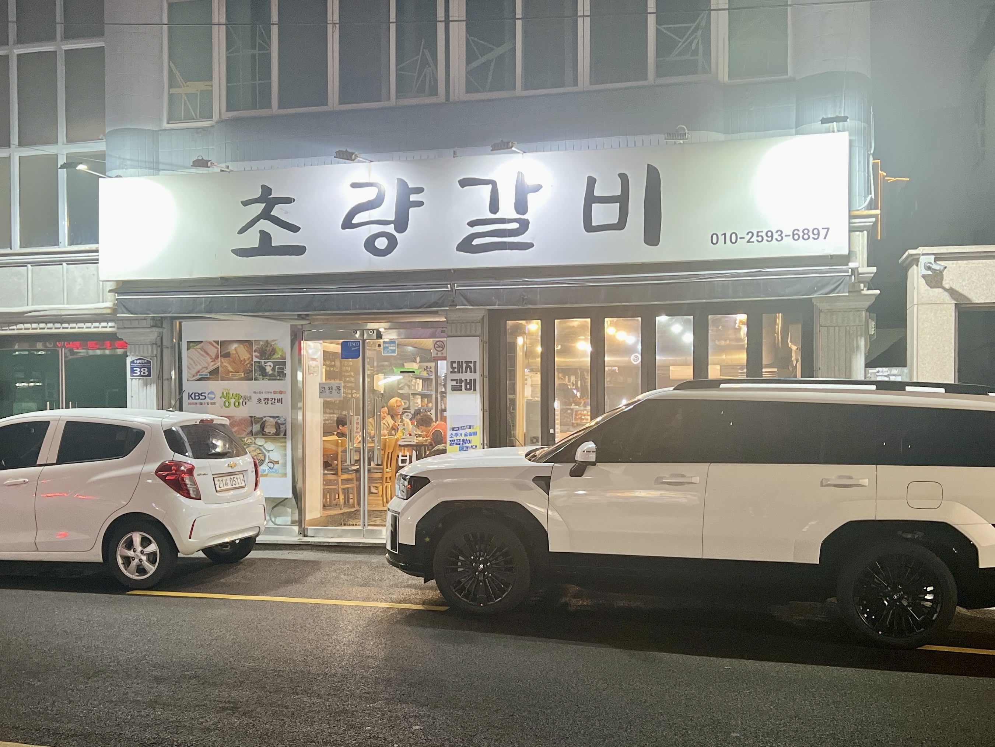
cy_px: 374
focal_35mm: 26
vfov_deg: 53.1
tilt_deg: -0.2
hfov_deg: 67.3
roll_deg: +0.5
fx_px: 747
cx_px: 498
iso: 320
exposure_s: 1/60
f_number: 1.5
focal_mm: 5.7
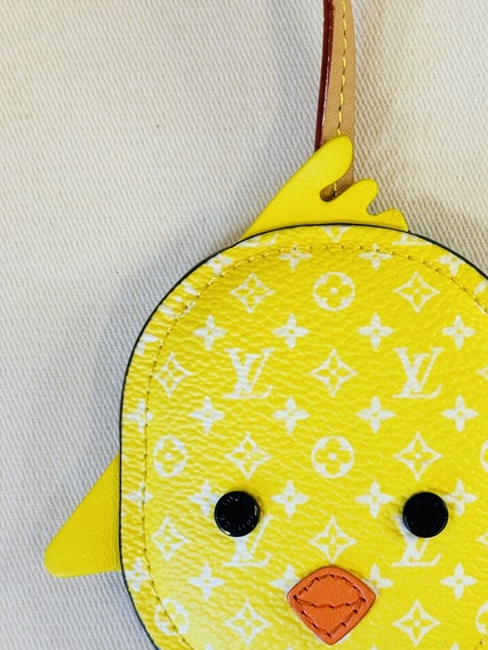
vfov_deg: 23.0
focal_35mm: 85
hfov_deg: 17.3
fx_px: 1597
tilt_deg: -86.8
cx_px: 322
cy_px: 354
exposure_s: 1/50
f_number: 1.78
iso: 64
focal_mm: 6.76
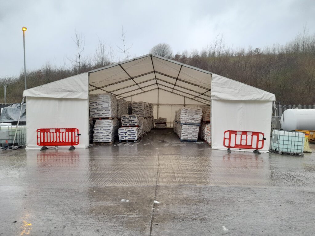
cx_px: 158
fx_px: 227
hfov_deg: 69.4
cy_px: 118
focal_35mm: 25
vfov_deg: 54.9
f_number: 2
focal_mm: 4.6
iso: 32
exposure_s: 1/100
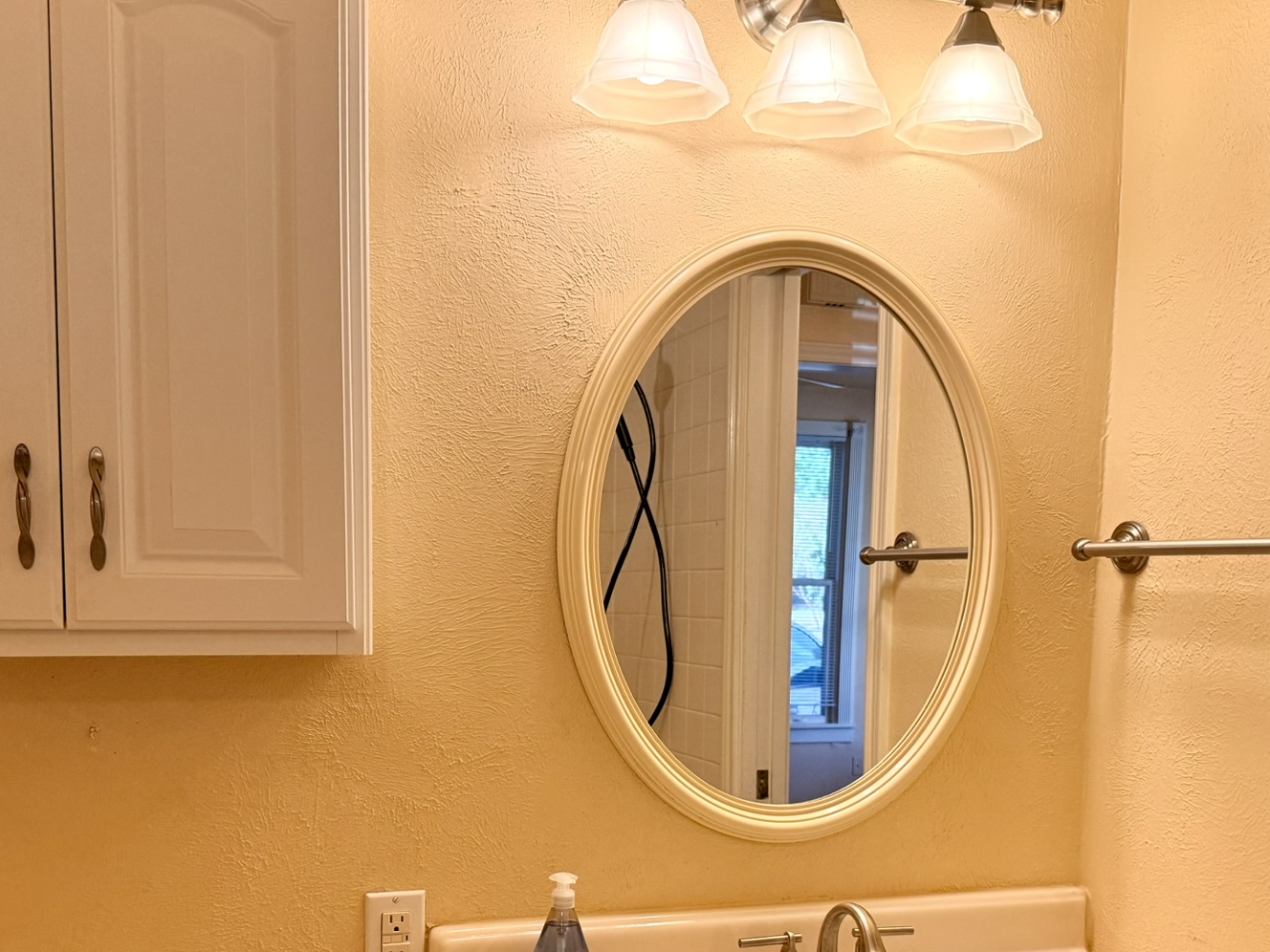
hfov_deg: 50.1
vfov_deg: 37.7
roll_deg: +1.1
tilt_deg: -5.3
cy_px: 715
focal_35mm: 37
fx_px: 1357
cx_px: 676
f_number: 1.78
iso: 200
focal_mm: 6.76
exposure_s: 1/200
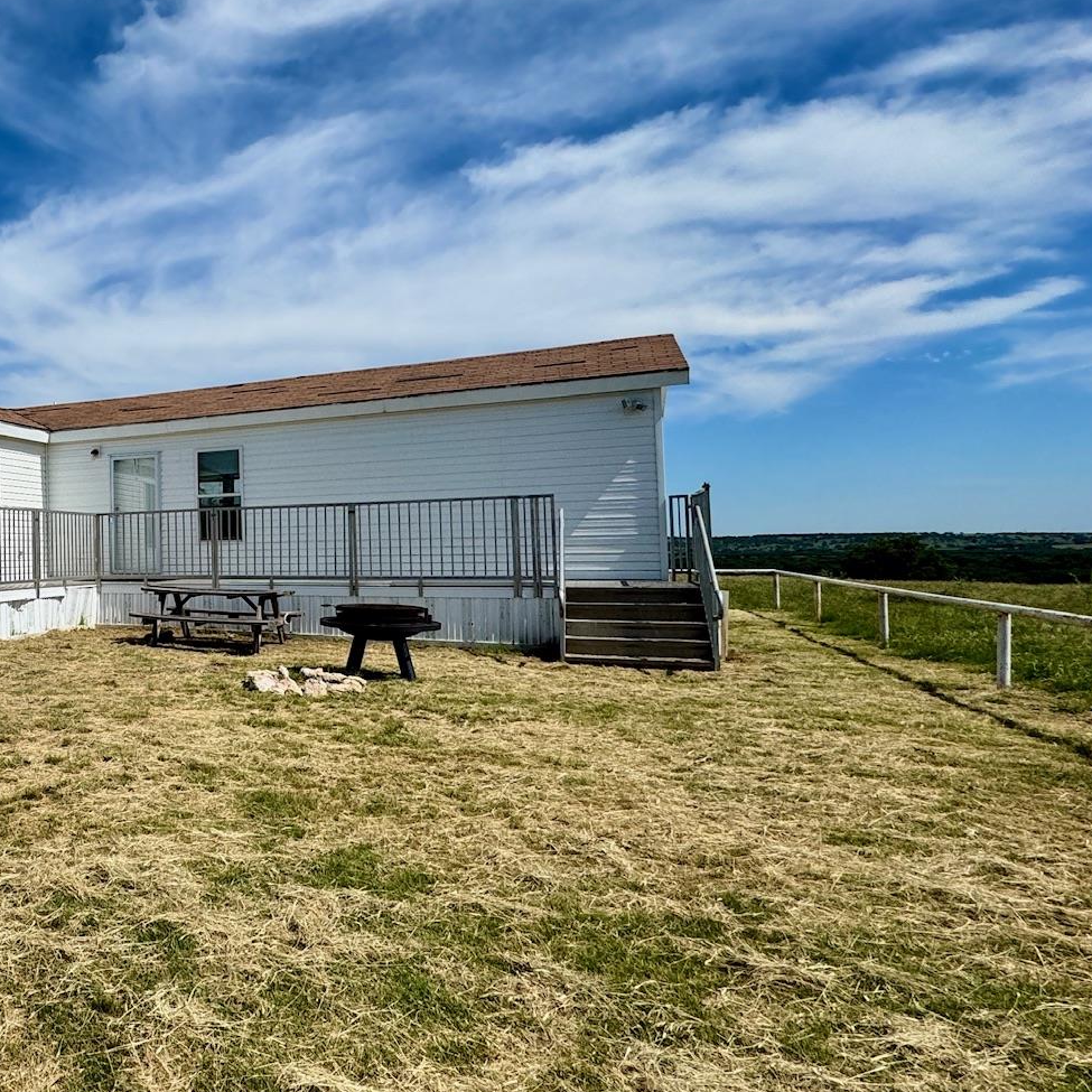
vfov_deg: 60.9
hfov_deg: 48.9
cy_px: 532
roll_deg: +0.7
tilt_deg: +0.0
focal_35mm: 26
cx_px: -21
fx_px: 928
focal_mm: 2.22
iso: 40
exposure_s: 1/3717
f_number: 2.2
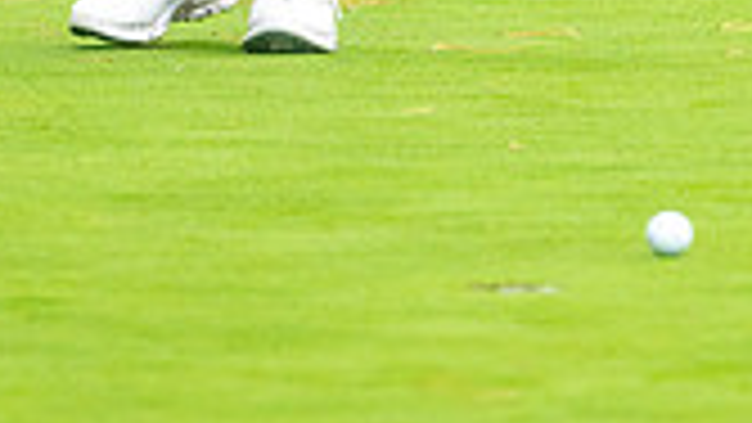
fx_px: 25288
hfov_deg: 1.7
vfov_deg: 1.0
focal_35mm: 1268
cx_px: 500
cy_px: -572
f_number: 4
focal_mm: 300
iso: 1000
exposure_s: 1/640
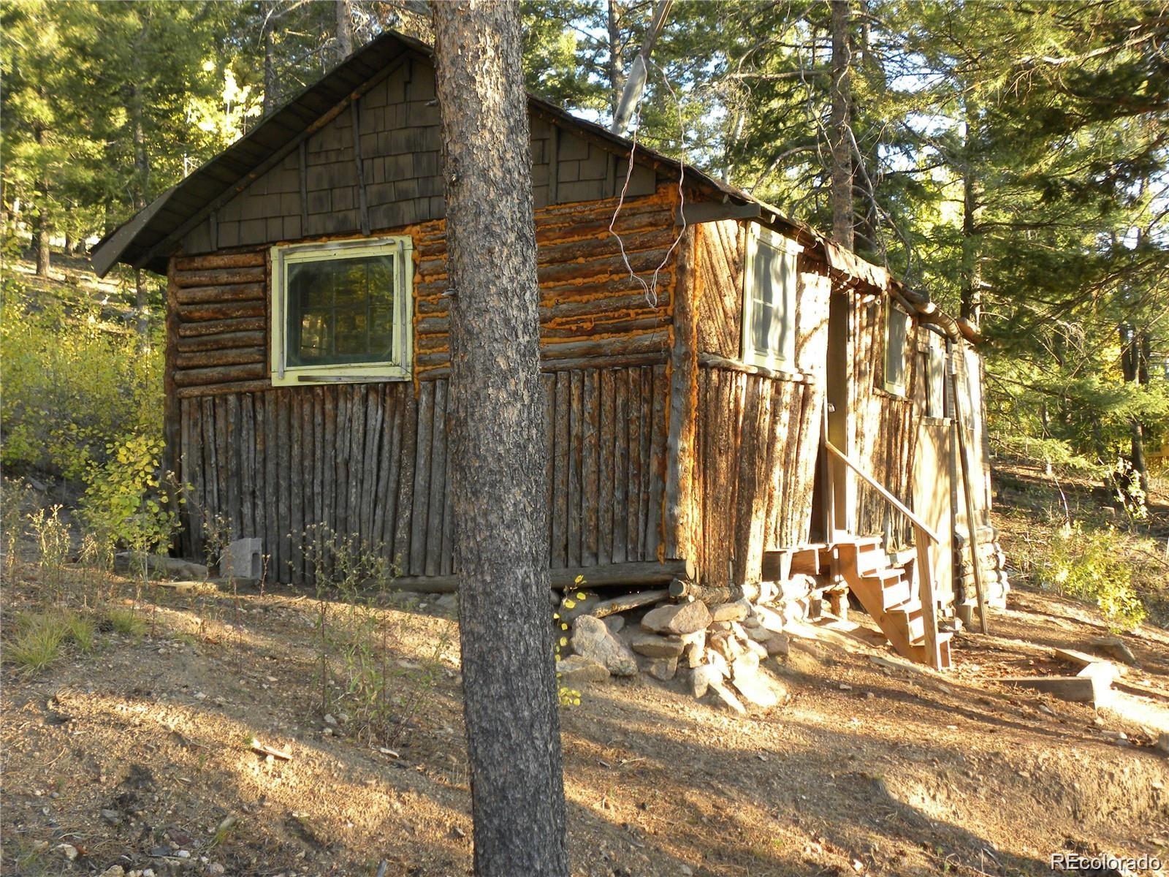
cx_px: 584
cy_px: 438
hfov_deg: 41.2
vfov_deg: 31.5
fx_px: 1553
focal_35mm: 46
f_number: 3.2
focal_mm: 8.2
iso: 117
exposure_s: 1/60.4
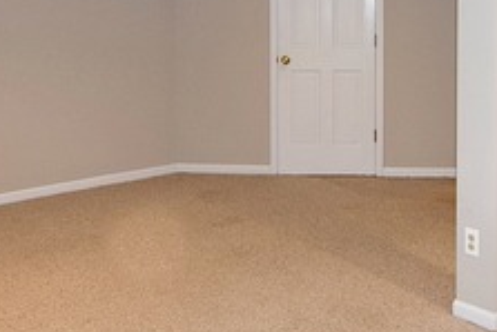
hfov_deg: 40.6
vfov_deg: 27.1
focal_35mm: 47
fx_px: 655
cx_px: 361
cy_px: 14
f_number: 4.5
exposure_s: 1/80
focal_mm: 11
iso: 800
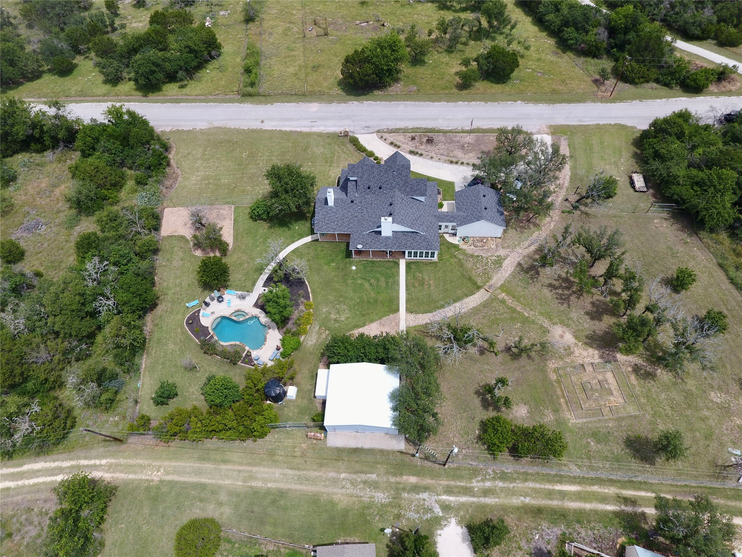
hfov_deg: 81.7
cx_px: 371
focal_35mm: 20
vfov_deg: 66.0
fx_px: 429
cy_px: 278
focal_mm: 3.61
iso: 100
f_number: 2.8
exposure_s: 1/909
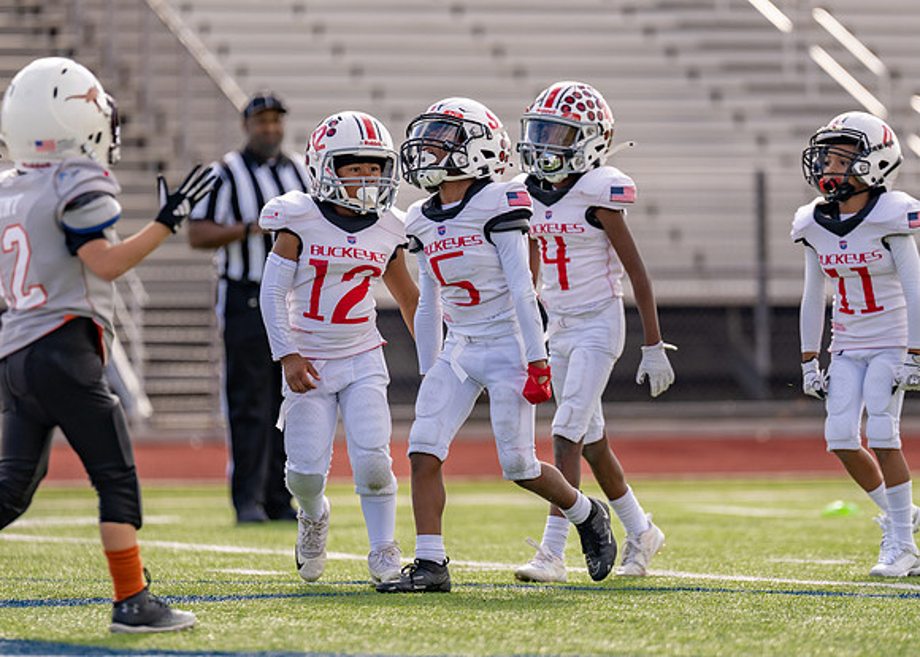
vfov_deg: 4.8
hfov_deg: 6.7
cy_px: 284
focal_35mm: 300
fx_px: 7849
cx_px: 518
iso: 100
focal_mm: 200
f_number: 2.8
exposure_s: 1/1600
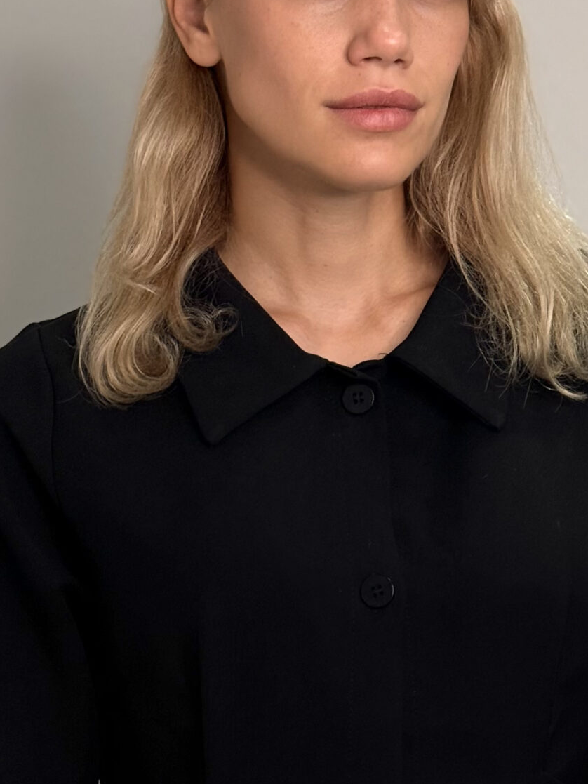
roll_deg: +0.2
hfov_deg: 13.5
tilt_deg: +0.1
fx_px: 2491
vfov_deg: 17.9
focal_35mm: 110
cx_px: 359
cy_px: 378
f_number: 1.78
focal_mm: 6.76
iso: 64
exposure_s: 1/503
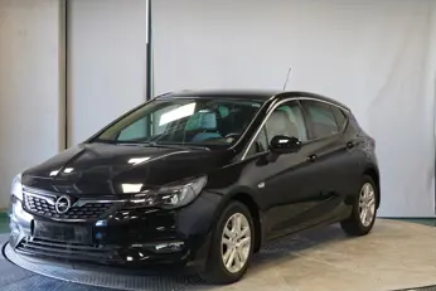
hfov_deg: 29.6
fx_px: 824
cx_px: 252
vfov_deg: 20.0
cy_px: 136
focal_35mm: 68
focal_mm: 49
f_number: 4.5
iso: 2000
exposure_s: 1/160
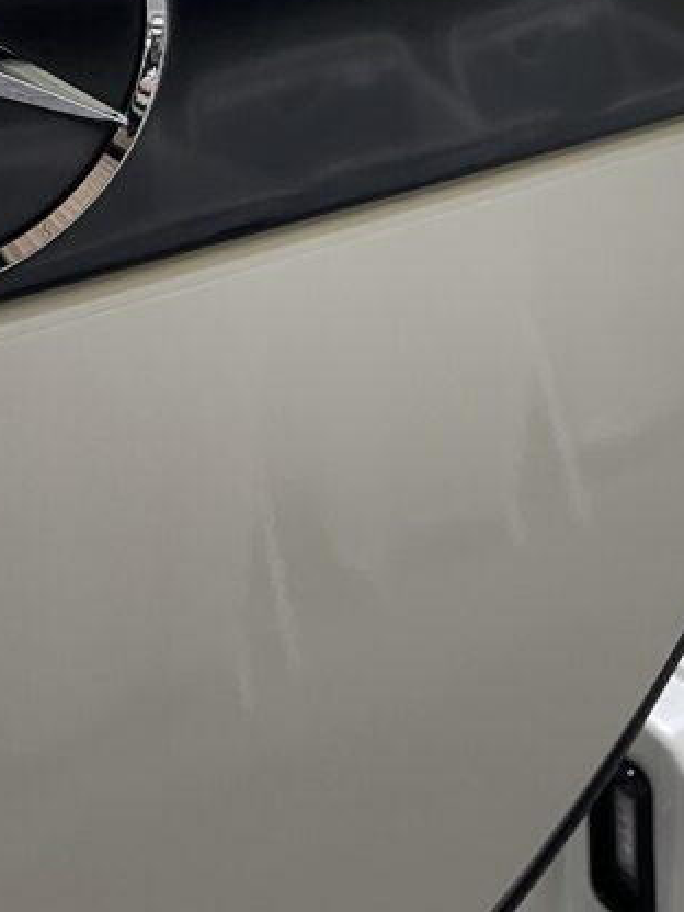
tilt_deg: -10.2
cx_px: 425
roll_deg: +0.4
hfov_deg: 22.9
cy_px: -138
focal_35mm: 64
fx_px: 1686
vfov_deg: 27.2
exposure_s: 1/60
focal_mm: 4.2
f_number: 1.6
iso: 125
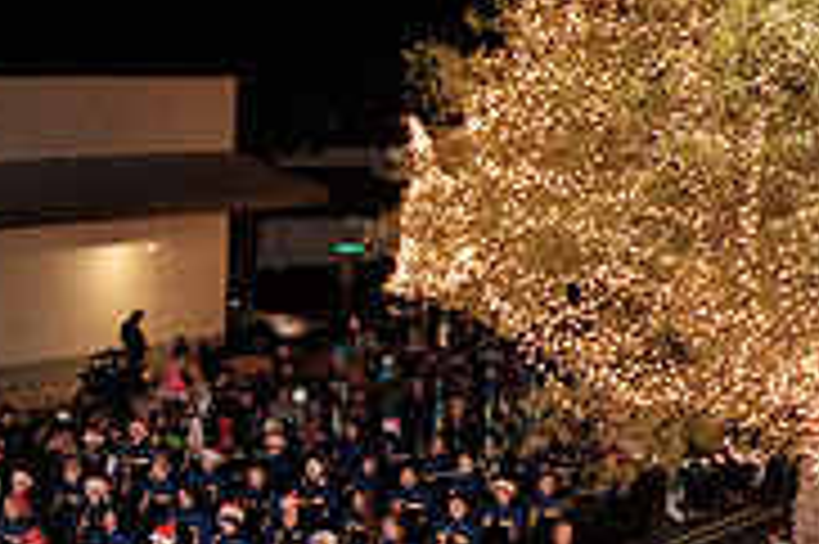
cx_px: -454
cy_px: 569
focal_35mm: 86
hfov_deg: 20.0
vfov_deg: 15.5
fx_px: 1955
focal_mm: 18
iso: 6400
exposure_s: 1/60
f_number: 4
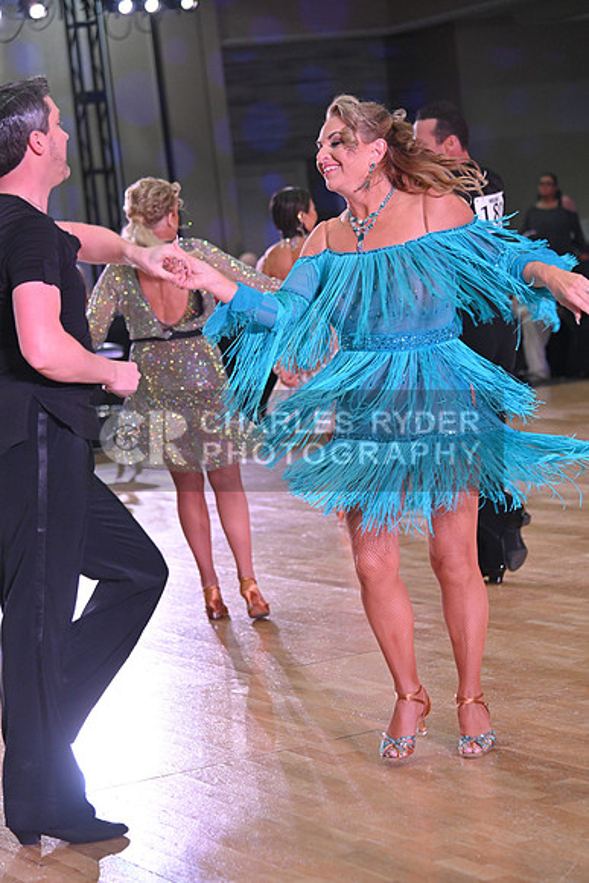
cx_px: 294
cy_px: 442
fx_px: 2453
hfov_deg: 13.7
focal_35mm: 100
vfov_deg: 20.4
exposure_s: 1/320
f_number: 5
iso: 2500
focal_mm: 100
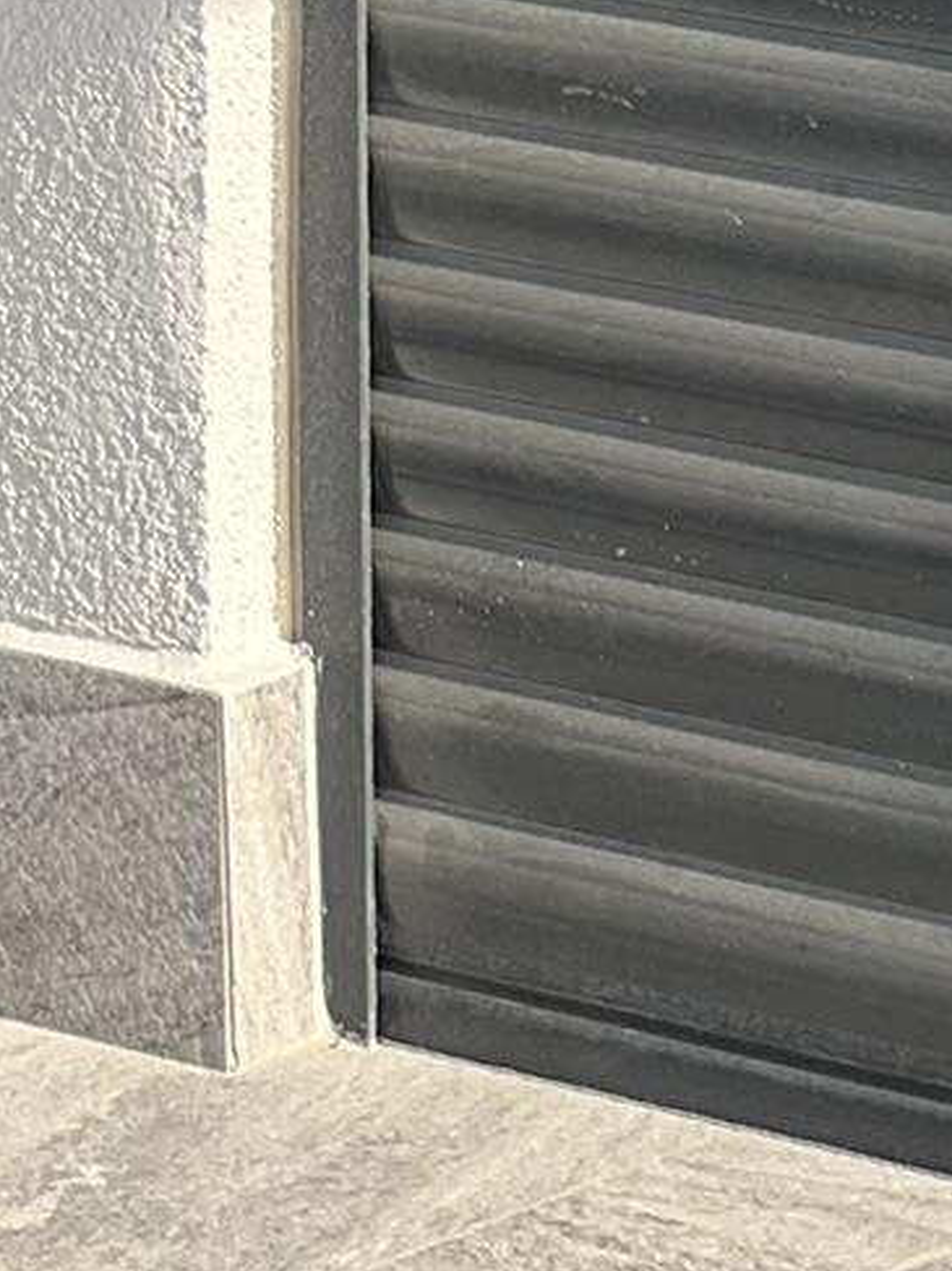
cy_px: -890
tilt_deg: -6.4
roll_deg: +0.4
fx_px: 11886
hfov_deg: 4.5
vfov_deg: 6.0
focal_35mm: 324
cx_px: -1028
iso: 20
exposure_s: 1/135
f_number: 2.8
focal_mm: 9
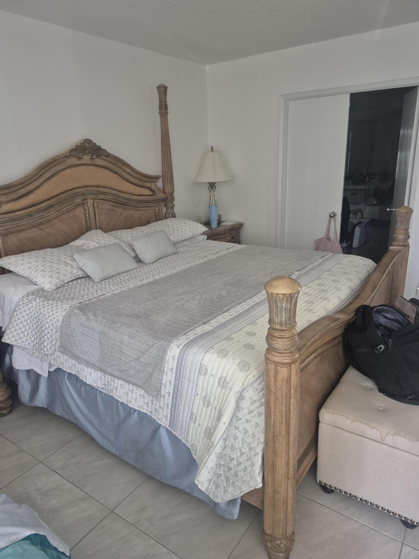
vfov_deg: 73.9
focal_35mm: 23
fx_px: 371
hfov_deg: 58.9
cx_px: 210
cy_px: 280
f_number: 1.8
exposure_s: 1/60
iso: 800
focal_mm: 5.4
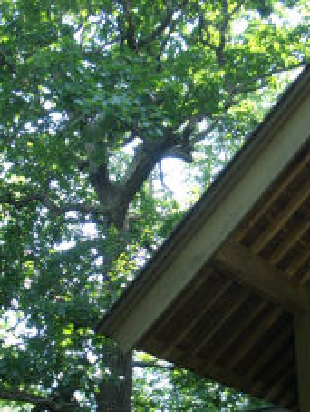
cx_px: 155
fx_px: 774
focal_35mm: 65
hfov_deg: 22.6
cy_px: 263
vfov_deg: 29.6
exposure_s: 1/125
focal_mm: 5.8
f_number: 2.6
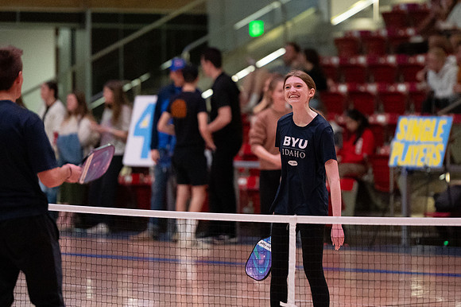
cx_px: 259
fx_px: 3292
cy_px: 149
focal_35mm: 257
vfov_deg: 5.3
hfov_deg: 8.0
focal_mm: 200
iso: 10000
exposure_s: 1/1000
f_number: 2.8
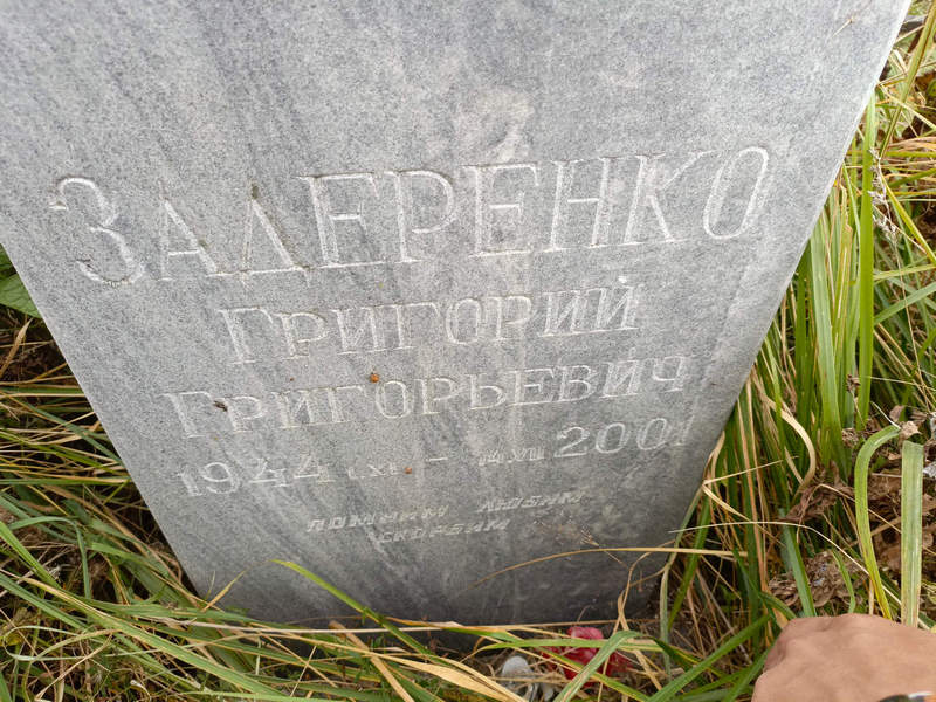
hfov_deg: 69.4
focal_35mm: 25
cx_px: 468
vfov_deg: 54.9
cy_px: 351
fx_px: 676
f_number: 1.69
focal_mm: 4.76
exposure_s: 1/100
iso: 250
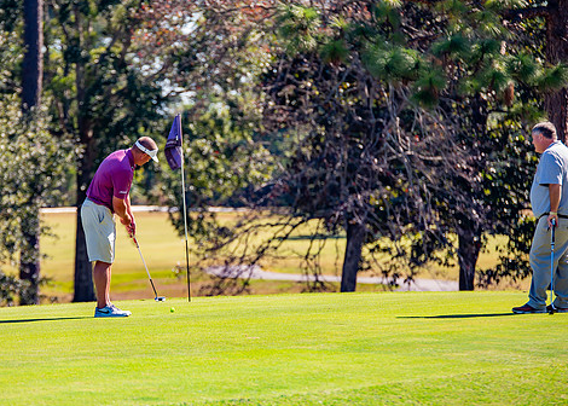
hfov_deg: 8.1
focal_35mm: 247
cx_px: 215
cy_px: 208
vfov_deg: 5.8
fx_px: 3986
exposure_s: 1/500
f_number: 3.2
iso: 100
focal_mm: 170
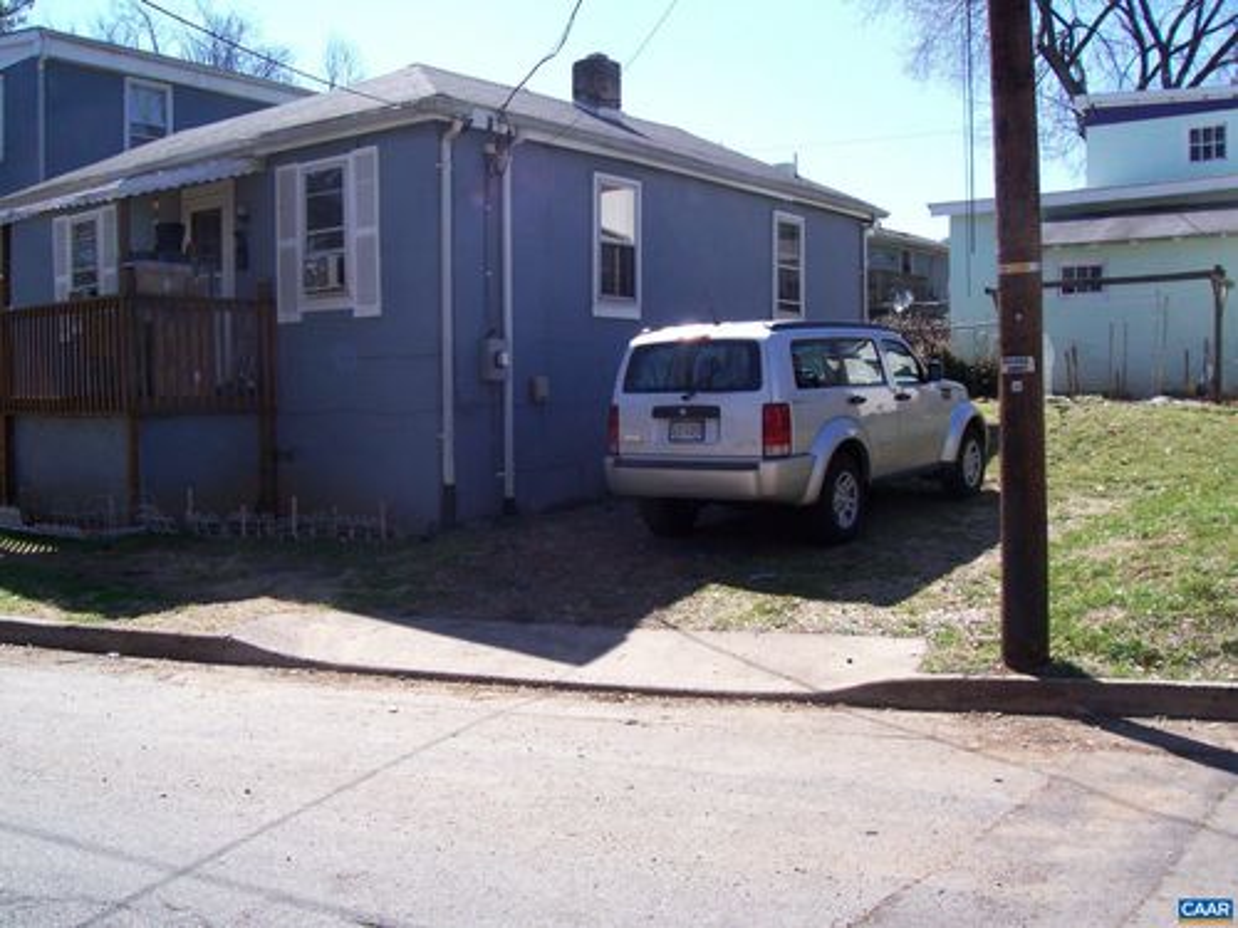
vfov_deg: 41.8
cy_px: 464
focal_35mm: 34
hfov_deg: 54.0
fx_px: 1216
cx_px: 619
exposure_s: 1/279
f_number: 5.1
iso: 80
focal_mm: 5.6
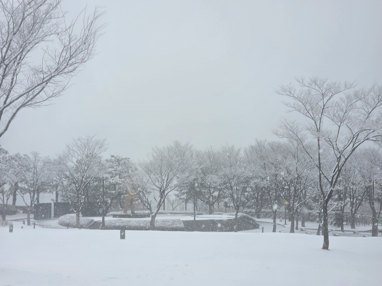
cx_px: 191
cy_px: 143
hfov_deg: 28.2
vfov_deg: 21.3
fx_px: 761
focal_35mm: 69
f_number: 2.4
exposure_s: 1/383
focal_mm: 7
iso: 25
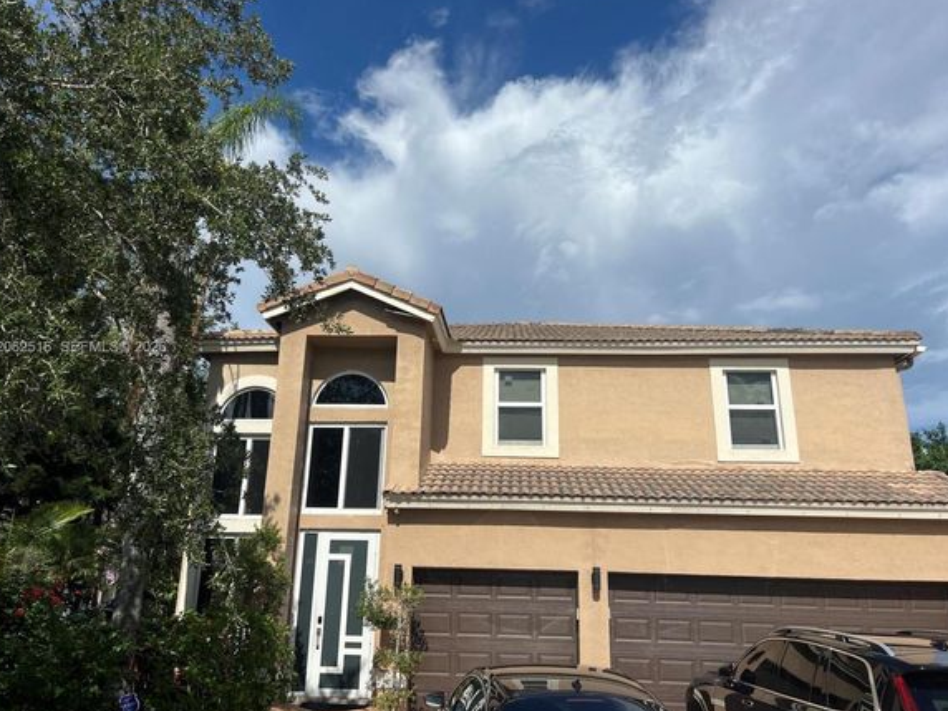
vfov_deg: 51.4
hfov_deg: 65.3
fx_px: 739
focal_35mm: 27
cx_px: 467
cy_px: 349
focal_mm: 5.7
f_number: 1.5
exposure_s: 1/9434
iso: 50
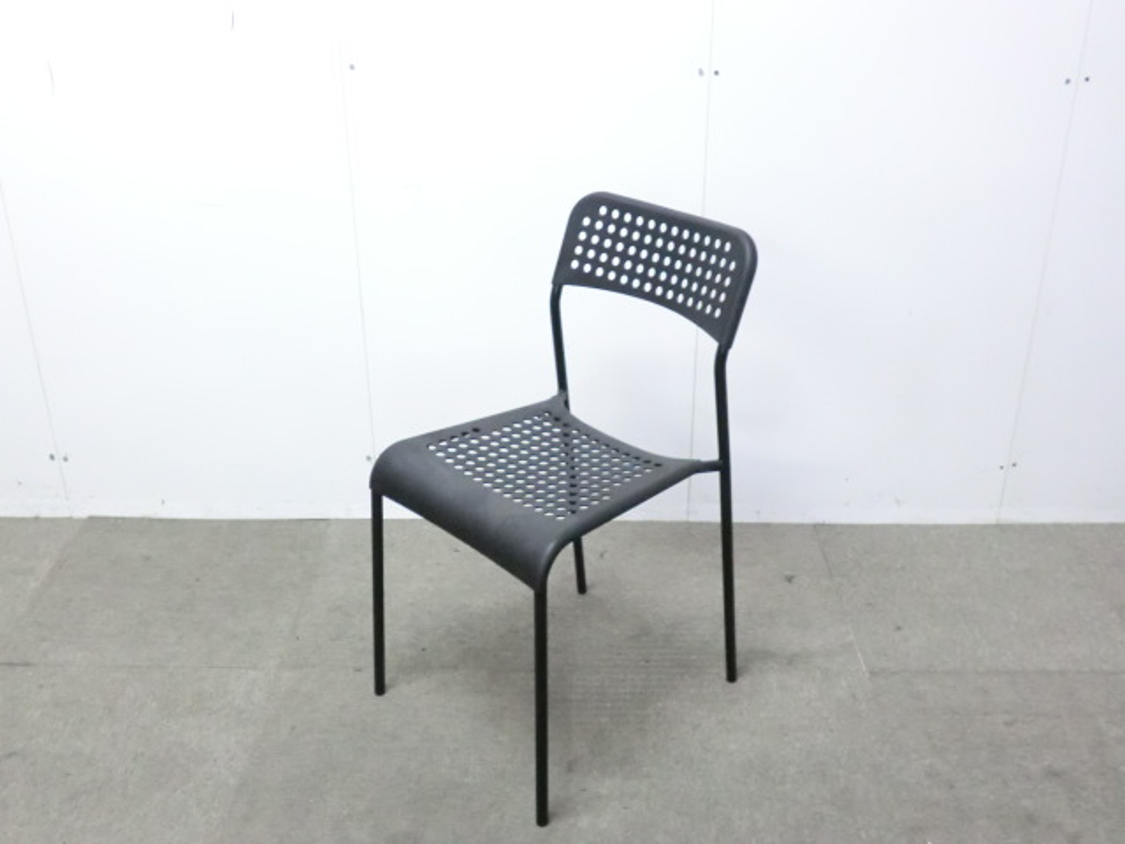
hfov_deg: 49.0
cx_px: 562
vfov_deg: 37.7
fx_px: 1235
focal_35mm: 38
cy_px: 422
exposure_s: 1/25
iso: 800
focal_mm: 6.9
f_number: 3.9
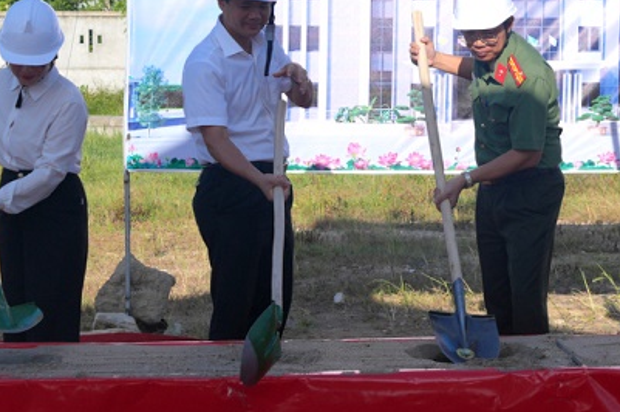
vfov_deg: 14.7
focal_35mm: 92
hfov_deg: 21.9
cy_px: 38
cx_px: 482
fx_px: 1582
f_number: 5
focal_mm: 24
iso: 100
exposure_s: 1/1250
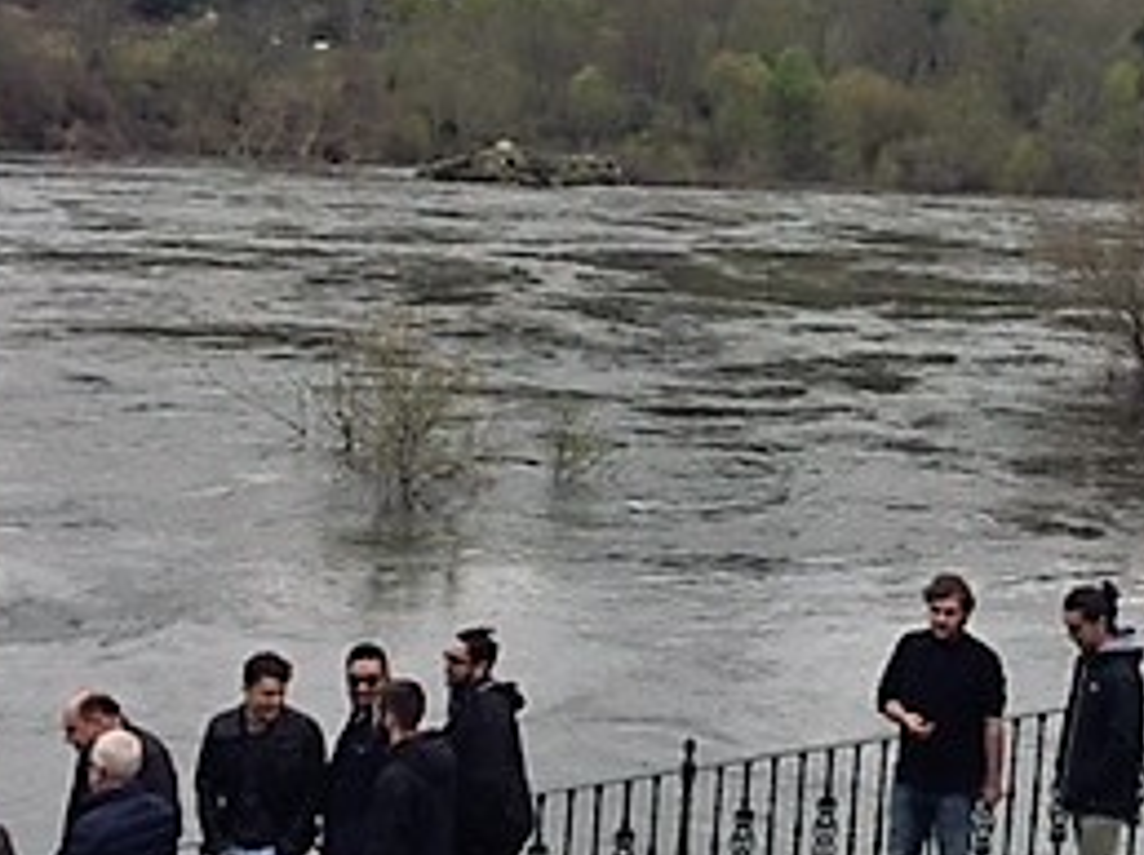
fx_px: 2377
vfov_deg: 20.3
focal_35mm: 72
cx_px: 856
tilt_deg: -4.2
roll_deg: -3.7
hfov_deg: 26.7
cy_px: 261
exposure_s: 1/2198
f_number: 2.2
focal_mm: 4.15
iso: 32
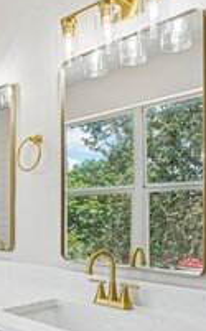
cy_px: 214
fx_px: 352
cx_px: -35
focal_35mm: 39
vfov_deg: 49.8
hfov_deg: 28.8
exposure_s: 1/100
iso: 400
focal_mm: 16
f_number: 8
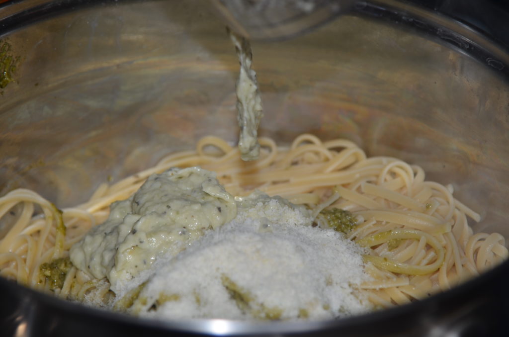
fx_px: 1651
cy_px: 168
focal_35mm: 117
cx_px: 254
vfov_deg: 11.7
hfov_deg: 17.5
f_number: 4
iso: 160
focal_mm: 78
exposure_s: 1/60
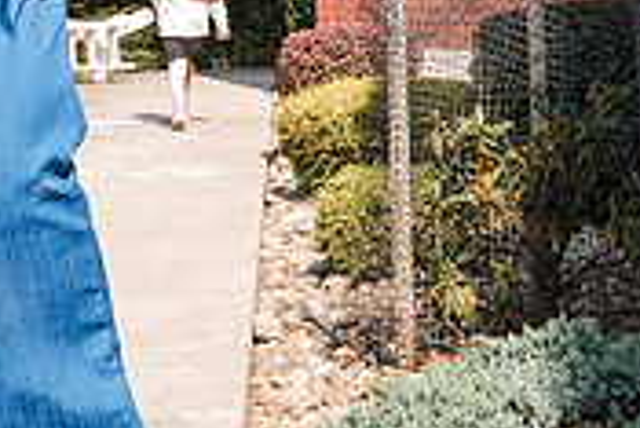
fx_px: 2117
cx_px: 651
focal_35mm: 119
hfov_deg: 16.8
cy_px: -89
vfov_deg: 11.3
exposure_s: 1/2000
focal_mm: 35
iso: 6400
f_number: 16
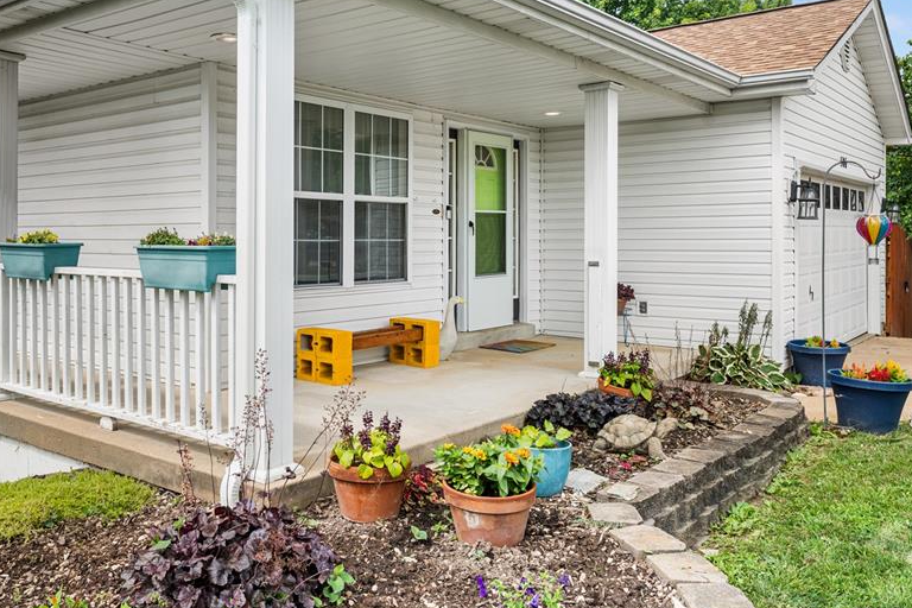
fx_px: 811
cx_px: 311
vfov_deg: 40.9
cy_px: 242
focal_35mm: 32
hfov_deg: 57.5
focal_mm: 24
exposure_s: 1/250
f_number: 8
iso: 400
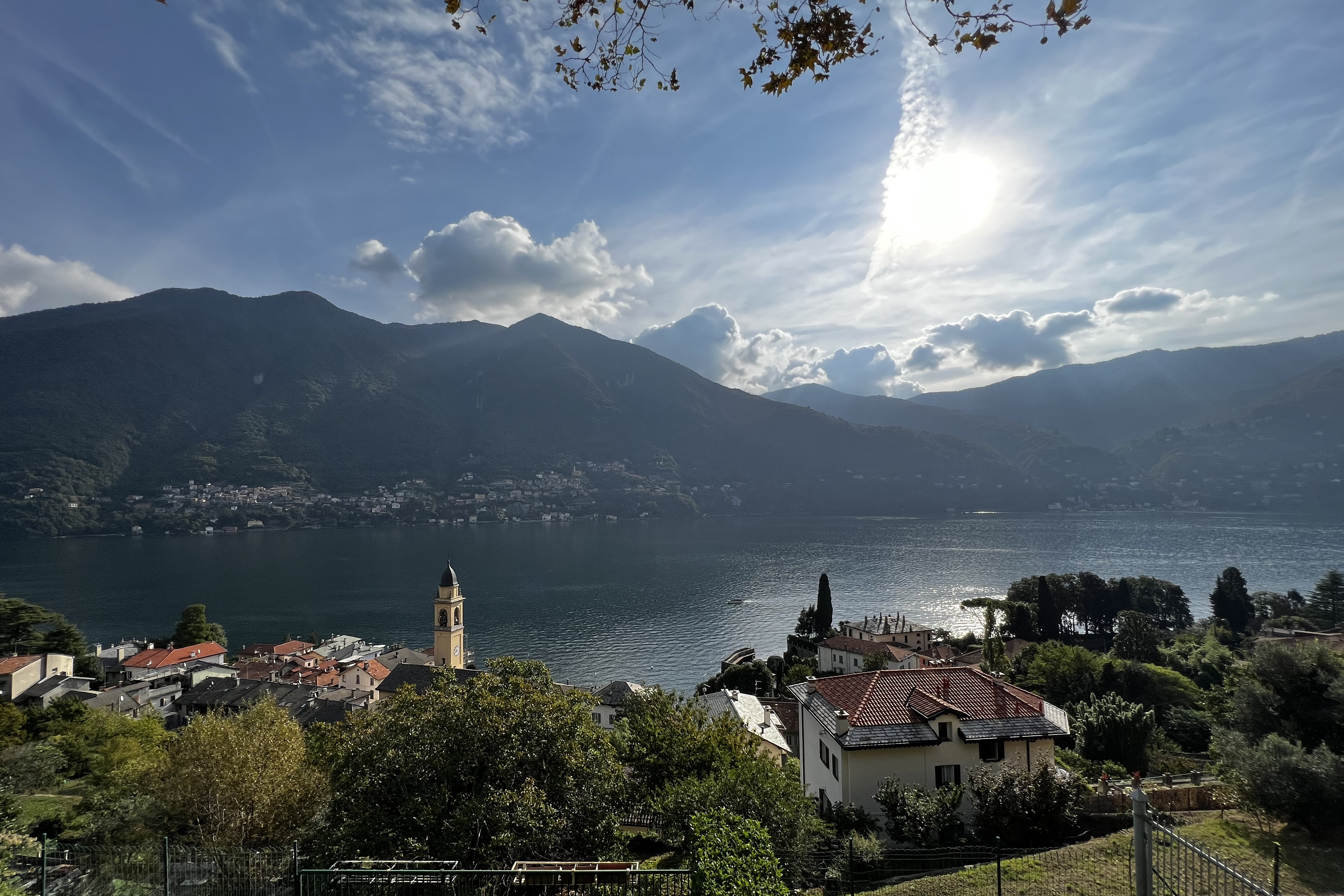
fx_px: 523
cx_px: 654
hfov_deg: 104.2
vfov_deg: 81.1
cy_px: 482
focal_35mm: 14
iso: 32
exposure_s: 1/2874
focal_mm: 1.57
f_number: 1.8
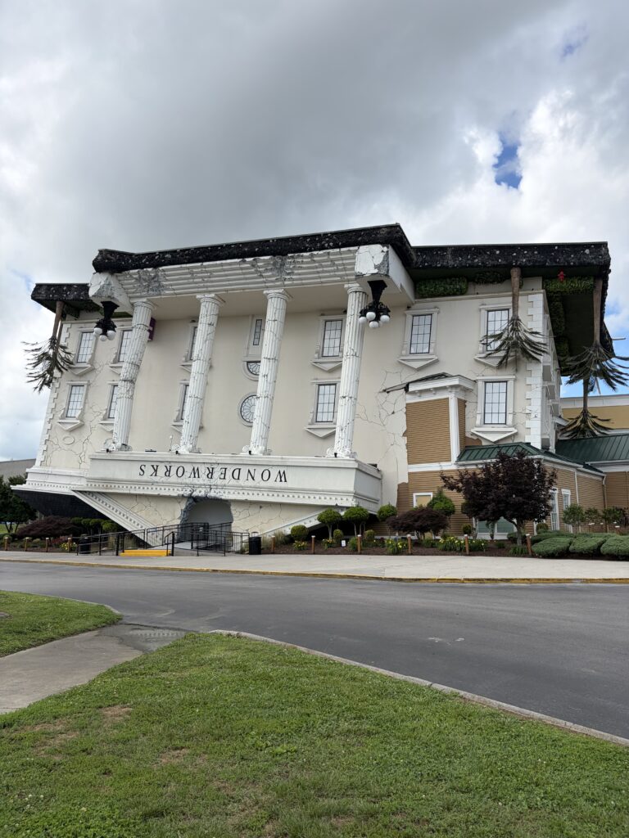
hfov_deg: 53.1
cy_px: 419
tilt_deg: +10.2
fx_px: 630
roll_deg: -0.2
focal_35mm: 26
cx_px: 314
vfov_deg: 67.3
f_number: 1.6
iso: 50
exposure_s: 1/2865
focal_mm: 5.96
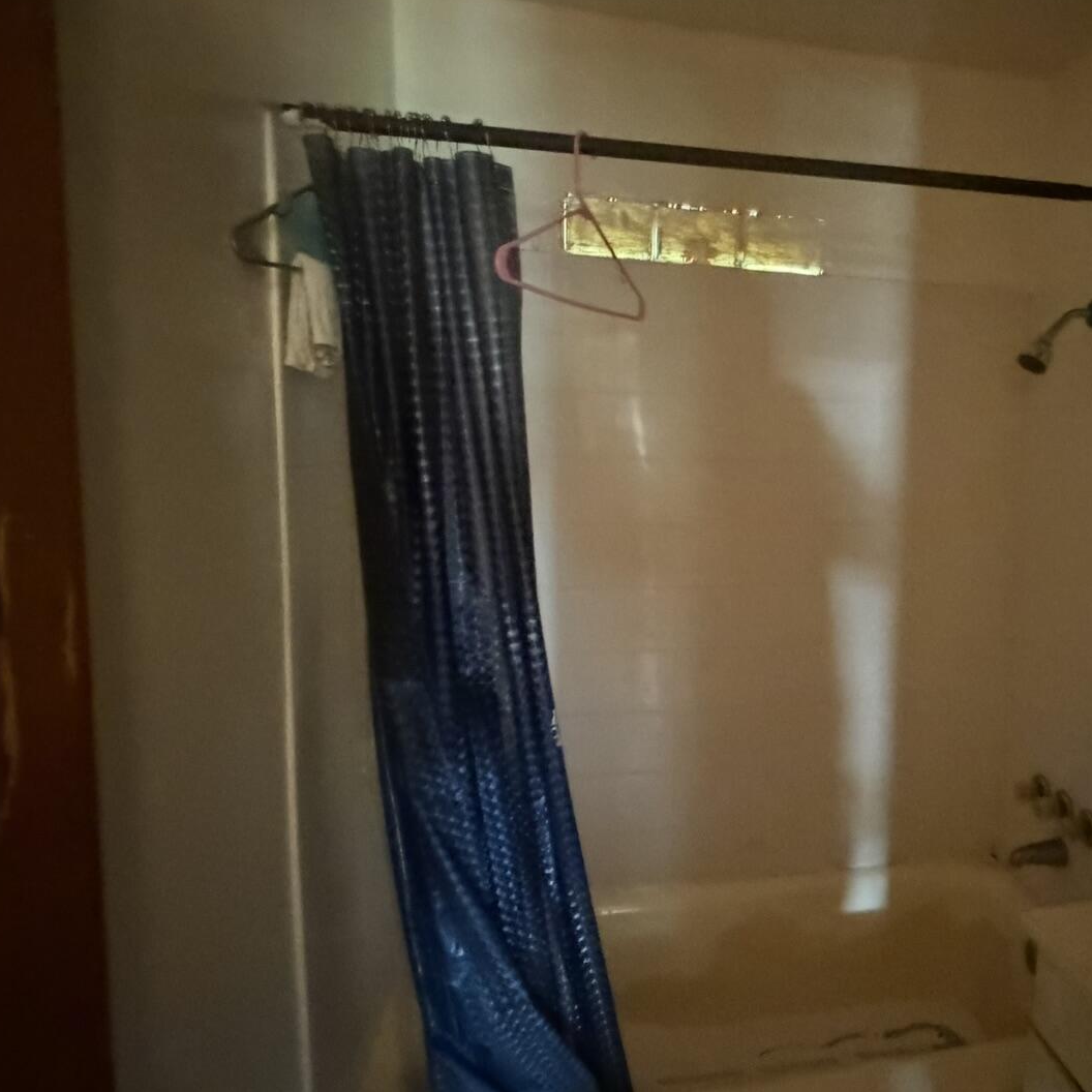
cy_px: 533
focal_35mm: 24
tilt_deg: -8.8
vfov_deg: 65.0
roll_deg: +0.0
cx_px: 797
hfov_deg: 61.9
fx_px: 857
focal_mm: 2.22
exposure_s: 1/30
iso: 2500
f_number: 2.2
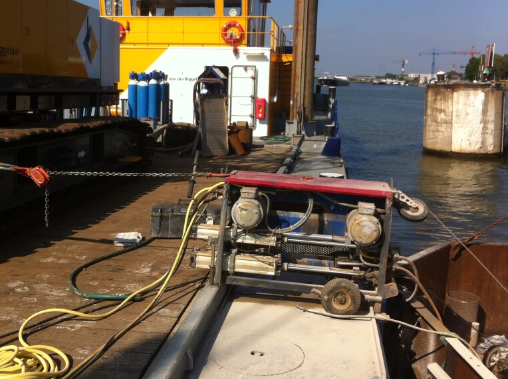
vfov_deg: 32.7
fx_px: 644
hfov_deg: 43.0
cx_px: 229
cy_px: 155
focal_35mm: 44
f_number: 2.8
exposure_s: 1/1588
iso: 80
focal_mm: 3.85
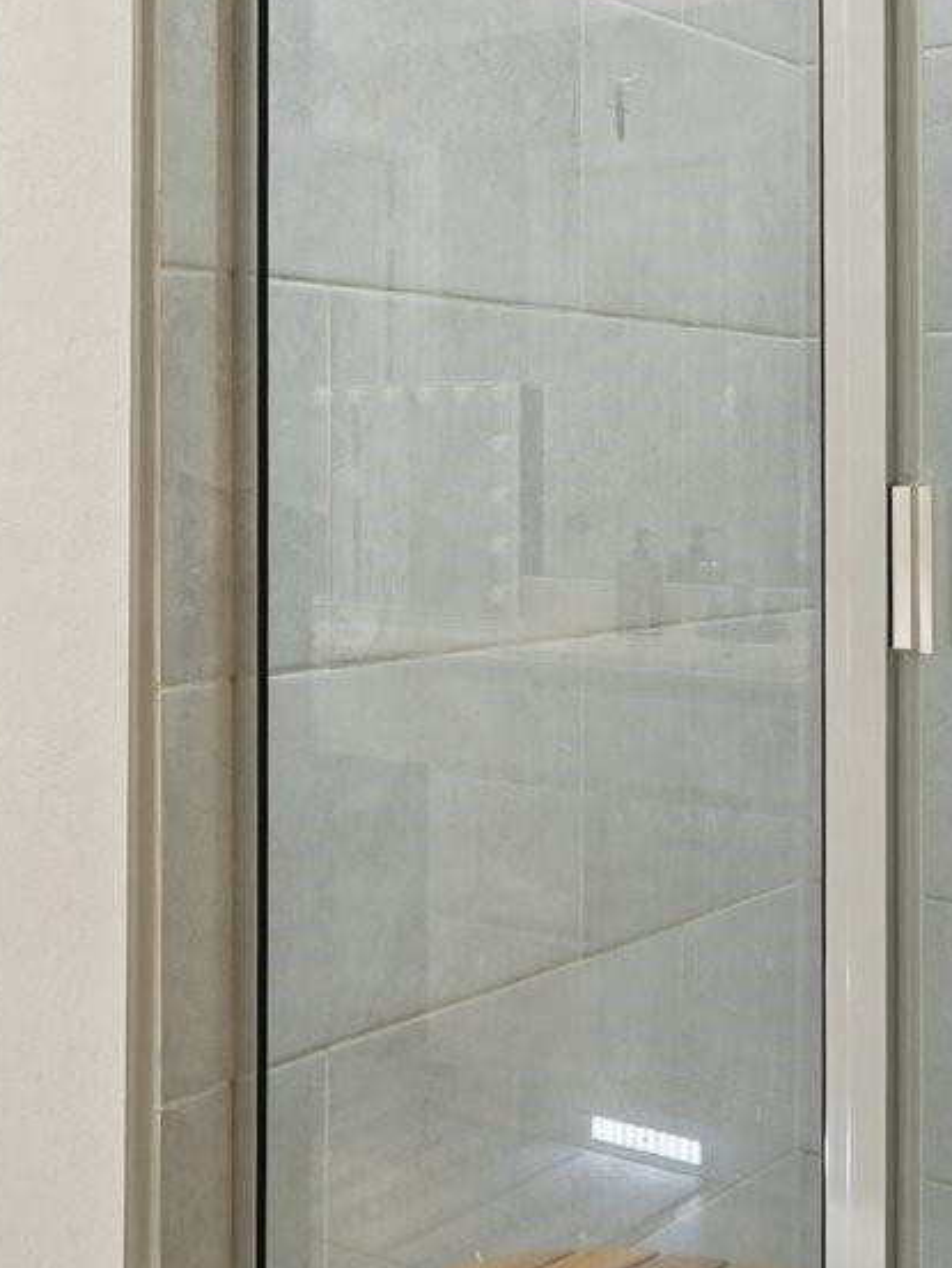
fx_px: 2089
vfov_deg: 33.6
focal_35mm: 57
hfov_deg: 25.1
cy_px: 471
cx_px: 149
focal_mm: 16
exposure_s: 1/13
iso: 400
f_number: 8
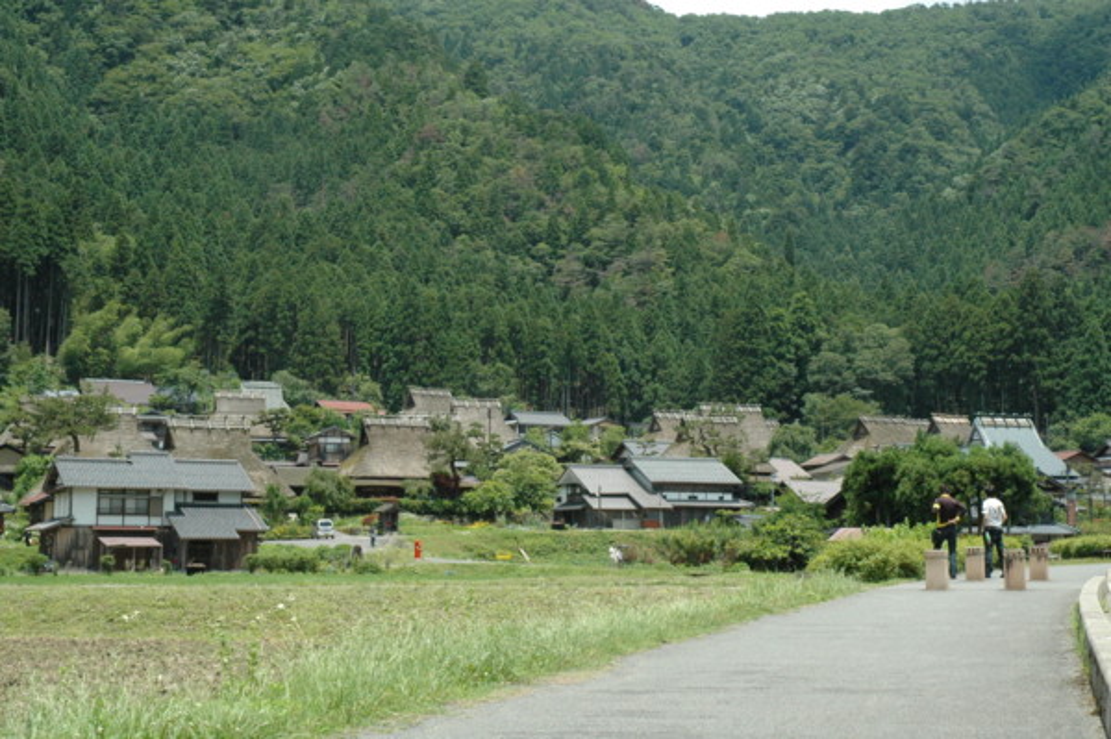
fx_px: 1850
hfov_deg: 33.4
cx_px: 556
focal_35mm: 60
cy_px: 370
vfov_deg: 22.6
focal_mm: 40
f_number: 11
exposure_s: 1/500
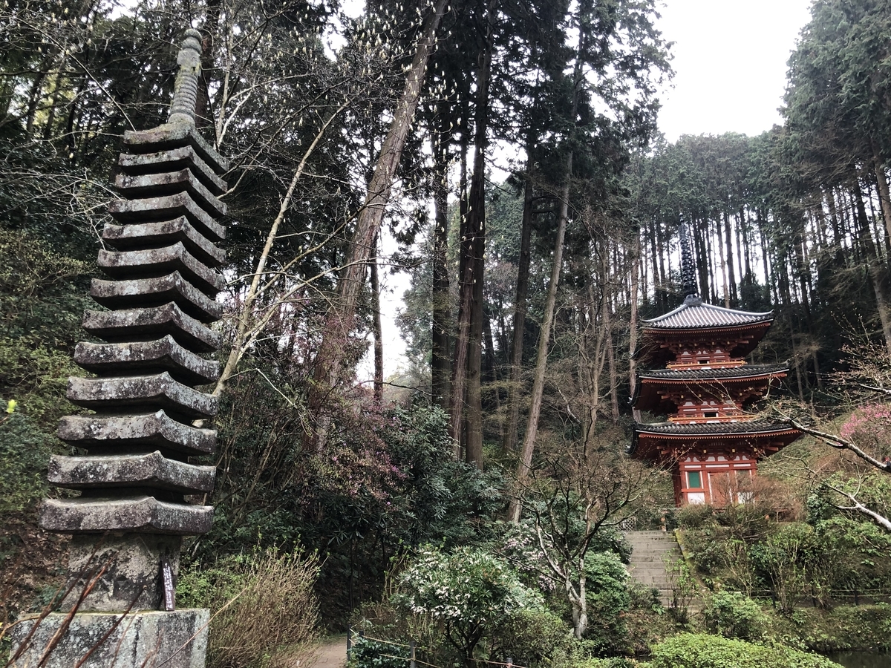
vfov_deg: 49.7
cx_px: 446
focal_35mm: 28
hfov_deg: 63.4
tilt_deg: +17.6
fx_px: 721
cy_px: 334
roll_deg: -0.1
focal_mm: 3.99
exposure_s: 1/40
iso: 20
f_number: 1.8
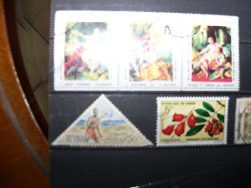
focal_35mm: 35
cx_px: 126
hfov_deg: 52.6
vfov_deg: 40.7
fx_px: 254
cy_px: 94
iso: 100
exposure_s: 1/30
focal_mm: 6.2
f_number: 3.5
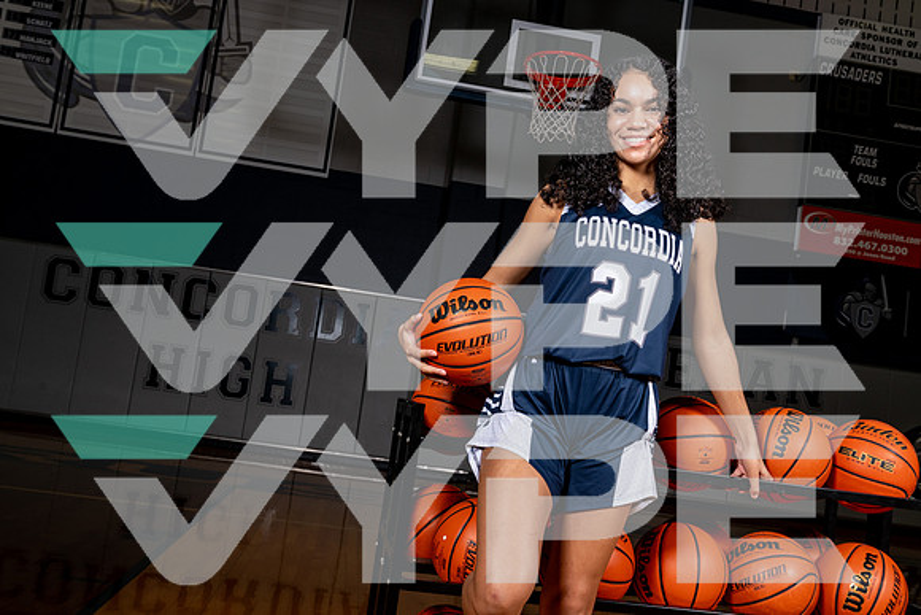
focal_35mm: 36
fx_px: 921
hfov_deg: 53.1
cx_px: 460
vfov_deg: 36.9
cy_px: 308
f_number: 10
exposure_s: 1/125
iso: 250
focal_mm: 36
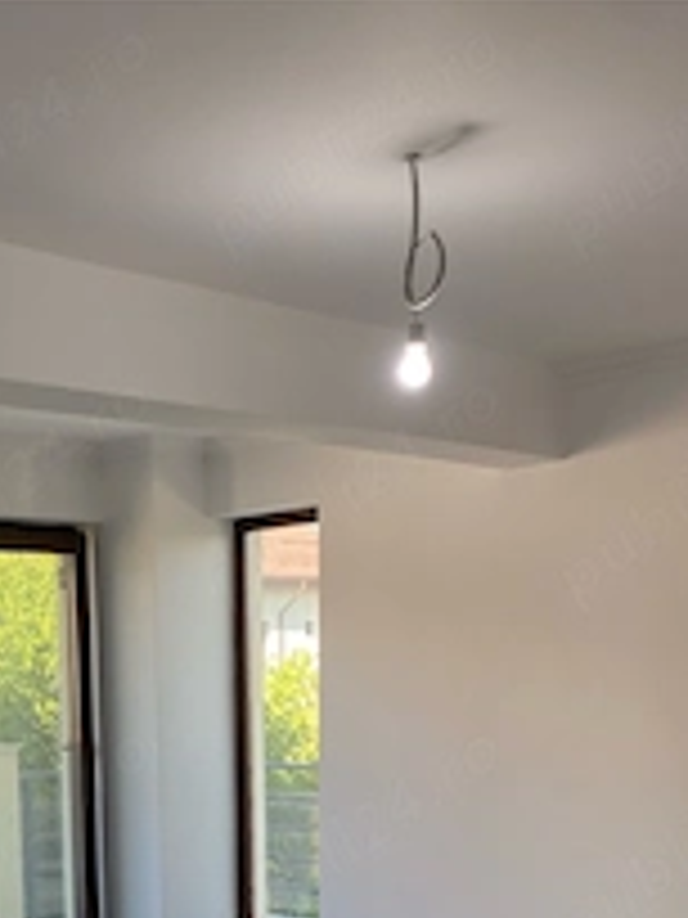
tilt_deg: -9.0
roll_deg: +1.4
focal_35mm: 51
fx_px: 1352
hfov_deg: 27.7
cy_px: 896
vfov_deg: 34.5
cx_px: 94
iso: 40
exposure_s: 1/122
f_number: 1.8
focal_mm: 4.25
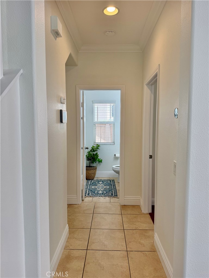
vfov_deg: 71.6
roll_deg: +0.4
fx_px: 193
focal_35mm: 24
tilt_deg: -4.8
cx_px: 104
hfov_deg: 56.8
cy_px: 139
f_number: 1.78
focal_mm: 6.76
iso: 100
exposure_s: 1/189
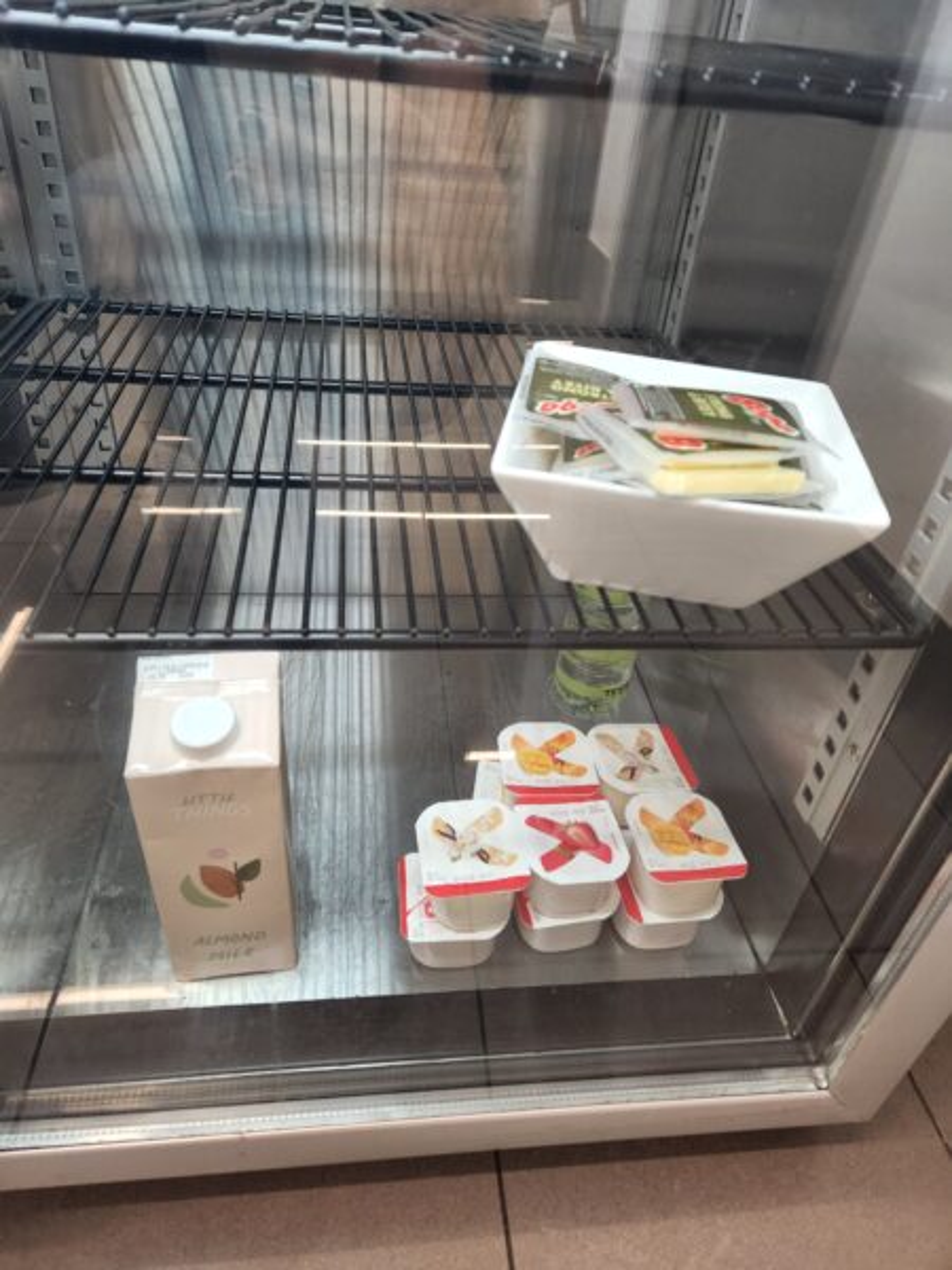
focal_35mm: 23
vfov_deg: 73.9
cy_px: 635
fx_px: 843
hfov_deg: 58.9
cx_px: 476
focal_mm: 5.4
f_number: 1.8
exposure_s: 1/100
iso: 250
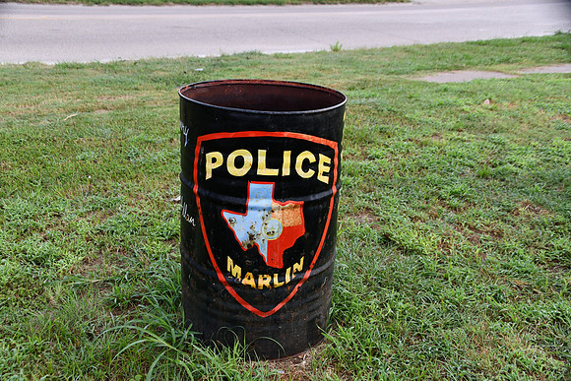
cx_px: 286
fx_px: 619
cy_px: 190
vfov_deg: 34.2
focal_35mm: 39
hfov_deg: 49.5
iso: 400
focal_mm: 26
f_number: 5
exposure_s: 1/250
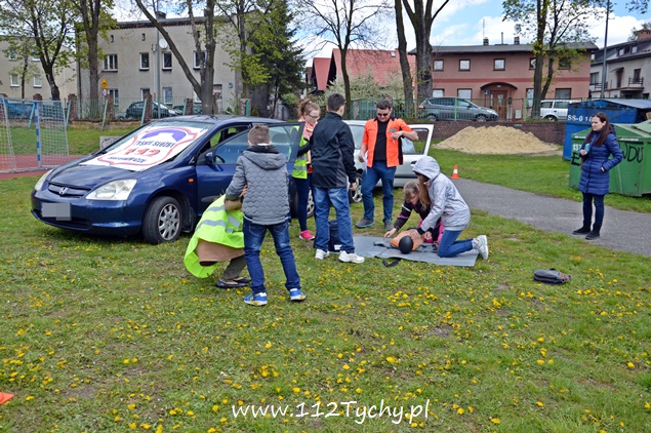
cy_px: 216
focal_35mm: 33
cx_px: 326
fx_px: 596
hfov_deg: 57.3
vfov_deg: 39.9
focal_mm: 22
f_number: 7.1
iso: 100
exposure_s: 1/200
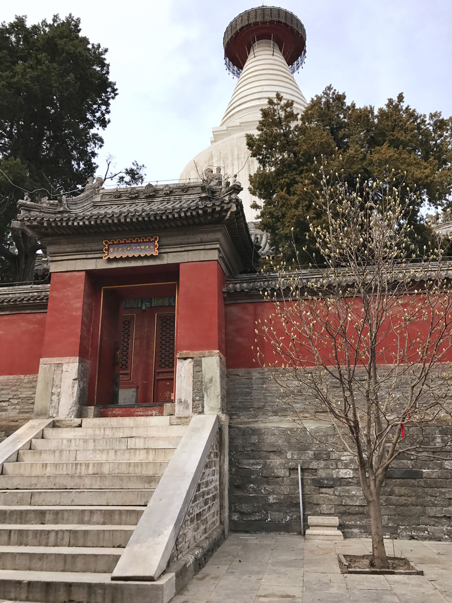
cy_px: 302
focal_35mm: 28
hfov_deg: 49.7
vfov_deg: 63.4
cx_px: 226
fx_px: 487
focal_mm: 3.99
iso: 20
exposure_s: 1/1182
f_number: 1.8
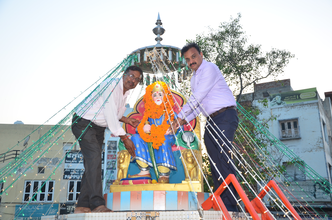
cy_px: 110
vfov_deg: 34.1
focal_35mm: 39
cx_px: 166
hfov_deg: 49.6
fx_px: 359
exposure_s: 1/125
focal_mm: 26
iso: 320
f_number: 4
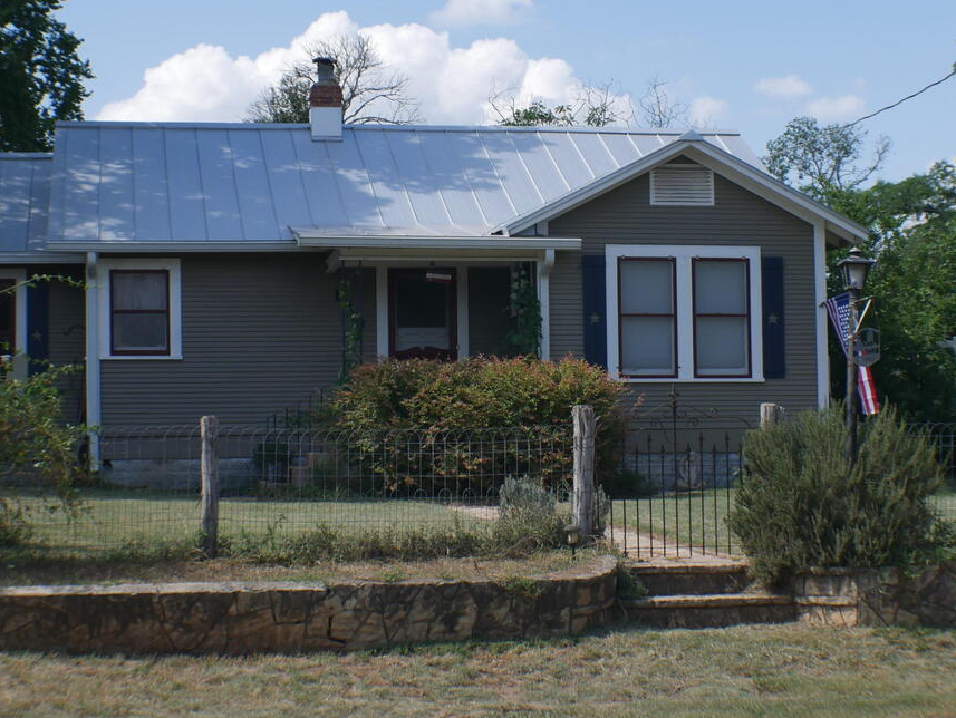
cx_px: 541
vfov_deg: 14.2
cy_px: 295
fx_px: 2874
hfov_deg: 18.9
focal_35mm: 104
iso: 200
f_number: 8
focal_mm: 31
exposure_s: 1/320
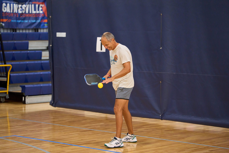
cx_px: 114
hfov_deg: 18.1
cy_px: 76
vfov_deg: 12.1
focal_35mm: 113
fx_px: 719
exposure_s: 1/1000
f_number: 2.8
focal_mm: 113
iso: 2500
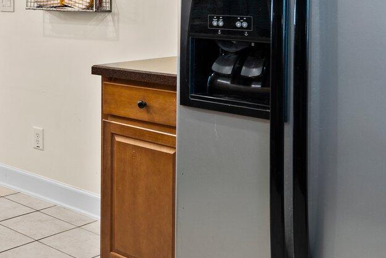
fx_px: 633
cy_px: 5
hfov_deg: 30.3
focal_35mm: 59
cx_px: -40
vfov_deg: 22.2
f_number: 4
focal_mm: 18
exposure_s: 1/2.5
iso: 200
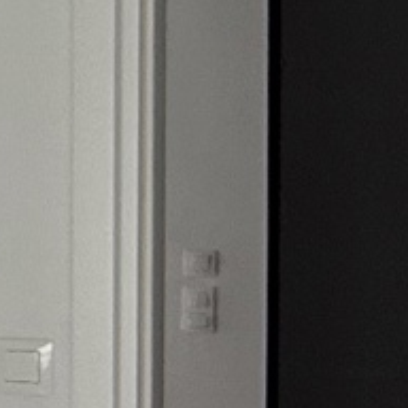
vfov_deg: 14.0
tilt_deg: -1.6
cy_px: 289
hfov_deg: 9.7
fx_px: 1654
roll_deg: +0.3
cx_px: -912
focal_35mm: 124
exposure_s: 1/99
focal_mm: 2.22
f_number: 2.2
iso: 50
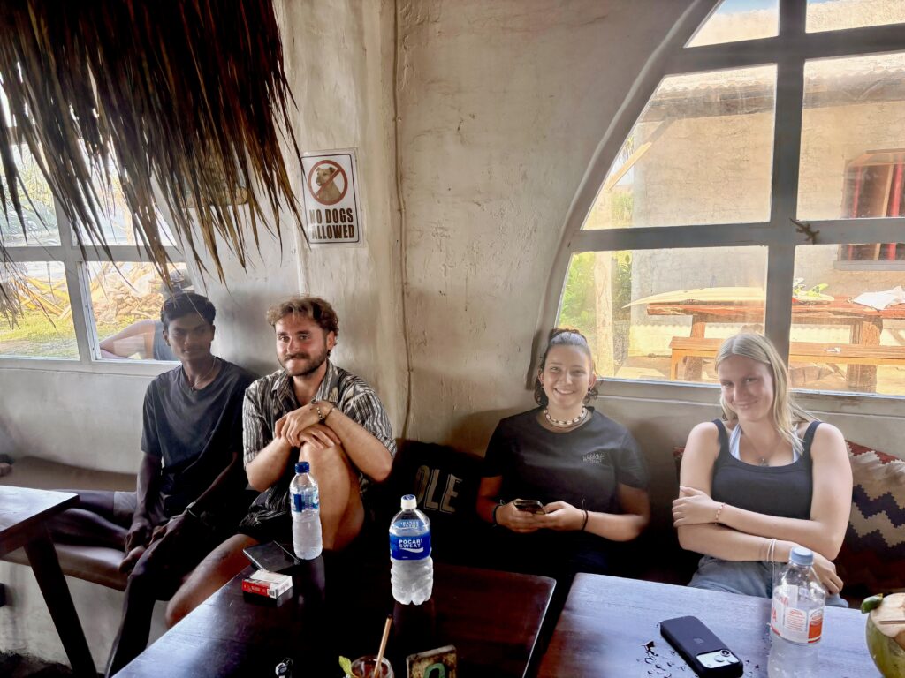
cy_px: 339
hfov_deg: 67.3
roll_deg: +1.3
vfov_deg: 53.1
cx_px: 452
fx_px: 680
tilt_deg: -10.8
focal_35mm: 26
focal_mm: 5.96
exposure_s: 1/433
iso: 50
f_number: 1.6
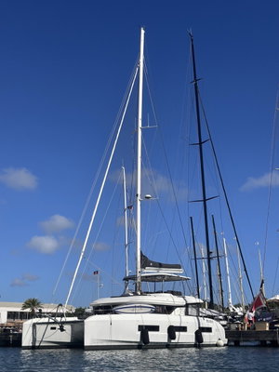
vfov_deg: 39.7
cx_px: 140
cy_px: 186
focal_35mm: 48
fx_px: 516
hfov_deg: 30.3
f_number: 1.78
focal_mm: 6.86
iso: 64
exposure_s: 1/7634
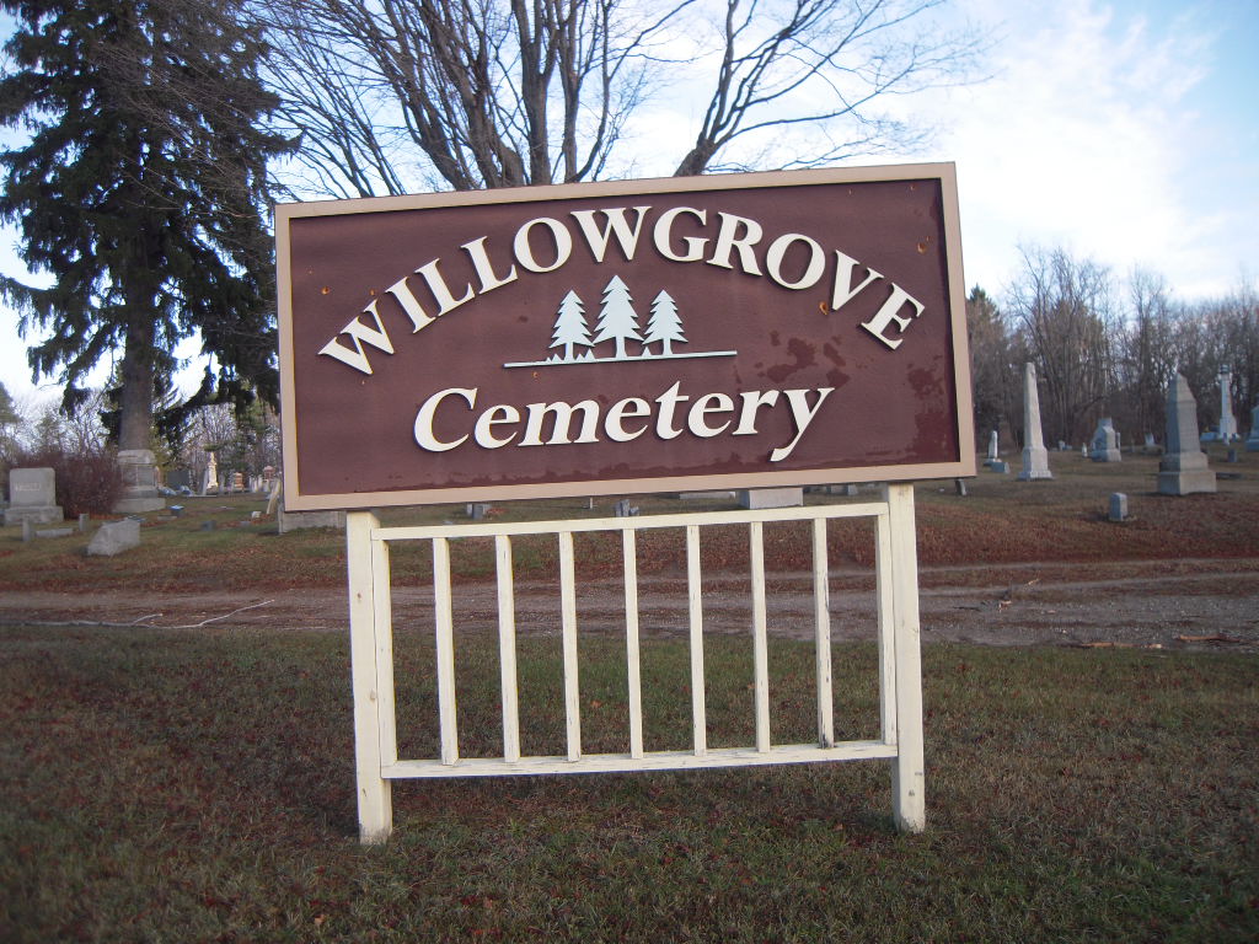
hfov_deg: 63.4
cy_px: 472
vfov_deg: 49.7
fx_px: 1018
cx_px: 630
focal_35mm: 28
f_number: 2.7
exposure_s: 1/320
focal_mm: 5
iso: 100
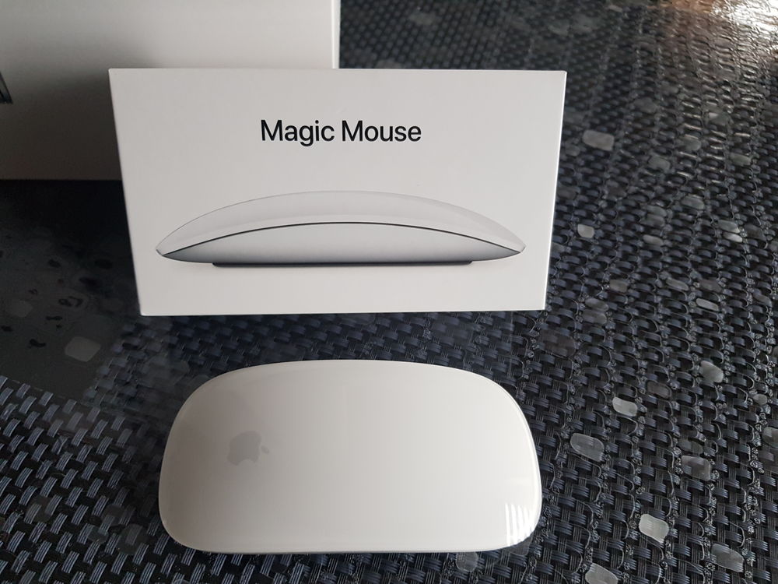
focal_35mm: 26
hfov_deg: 67.3
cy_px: 292
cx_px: 389
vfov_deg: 53.1
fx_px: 584
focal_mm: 4.2
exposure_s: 1/50
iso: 200
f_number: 1.7
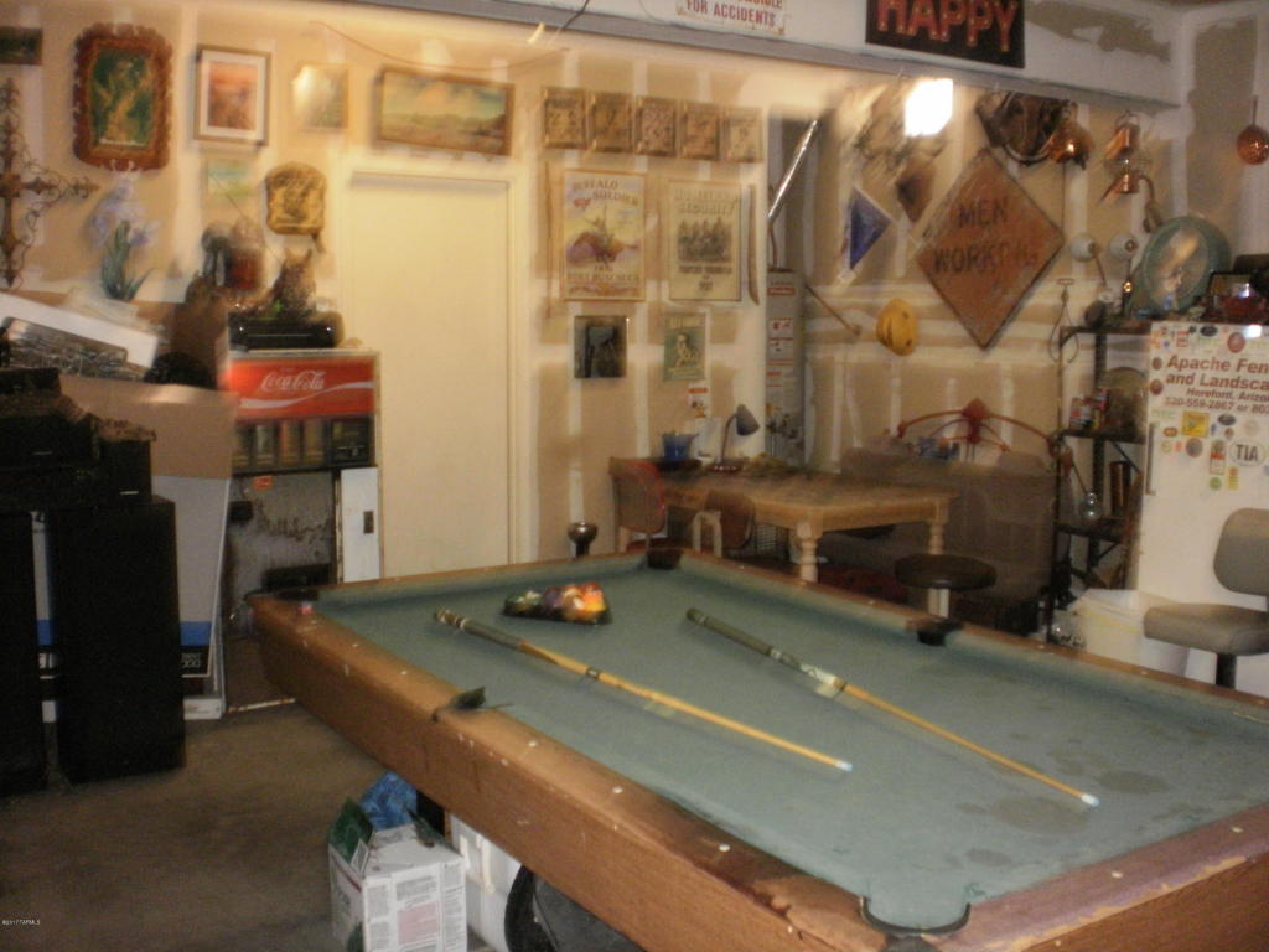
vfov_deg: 37.7
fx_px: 1393
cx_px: 634
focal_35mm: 38
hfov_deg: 49.0
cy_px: 476
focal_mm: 6.3
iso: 400
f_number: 3.1
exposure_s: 1/30
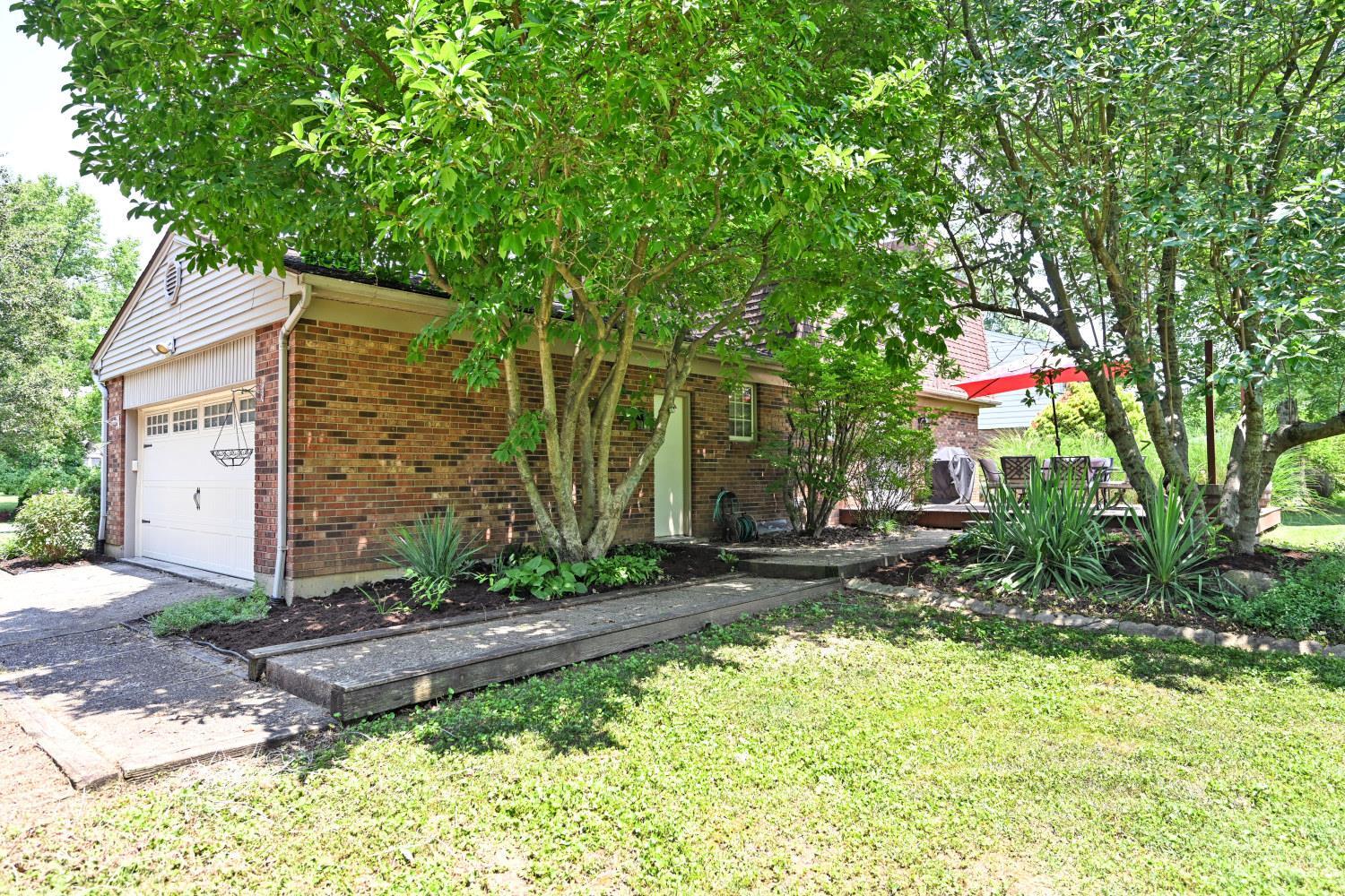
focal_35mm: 20
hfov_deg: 82.6
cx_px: 672
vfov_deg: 60.7
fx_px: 766
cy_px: 448
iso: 220
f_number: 4
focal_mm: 20.5
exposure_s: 1/250
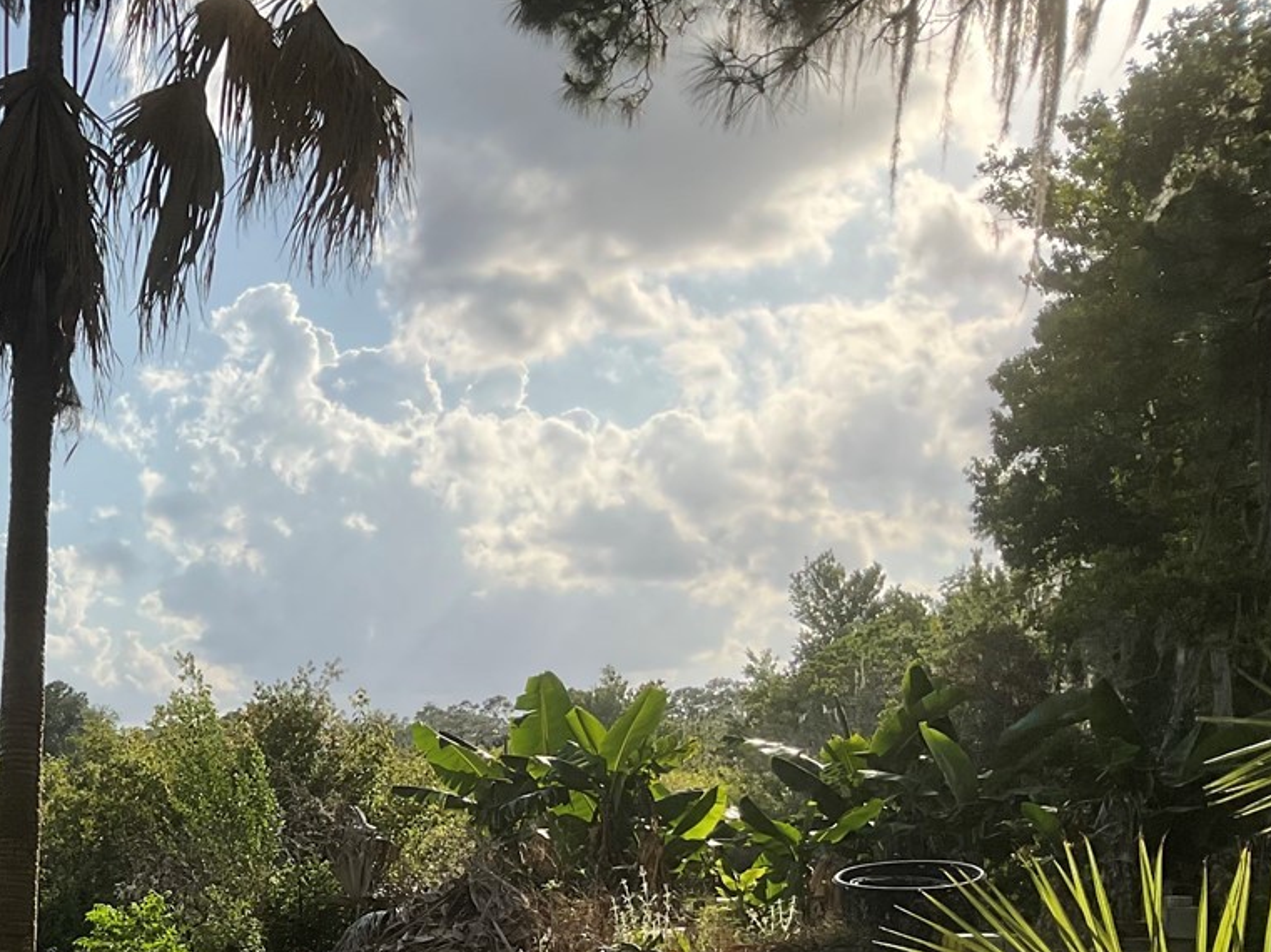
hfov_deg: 29.2
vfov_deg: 22.9
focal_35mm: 61
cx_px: -57
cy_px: 984
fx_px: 2239
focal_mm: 3
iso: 16
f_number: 1.8
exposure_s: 1/2538
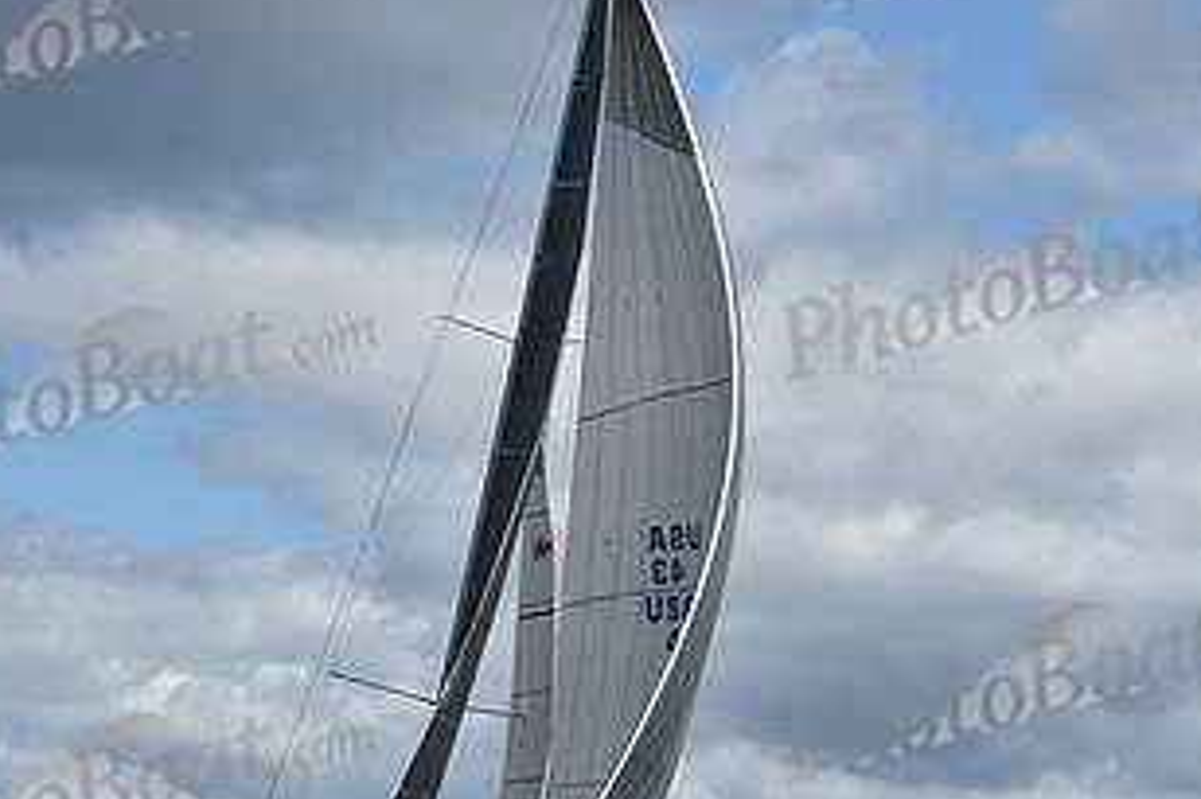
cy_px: 538
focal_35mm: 147
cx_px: 579
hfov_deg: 14.0
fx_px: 4901
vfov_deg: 9.3
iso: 250
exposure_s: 1/800
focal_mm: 78
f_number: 11
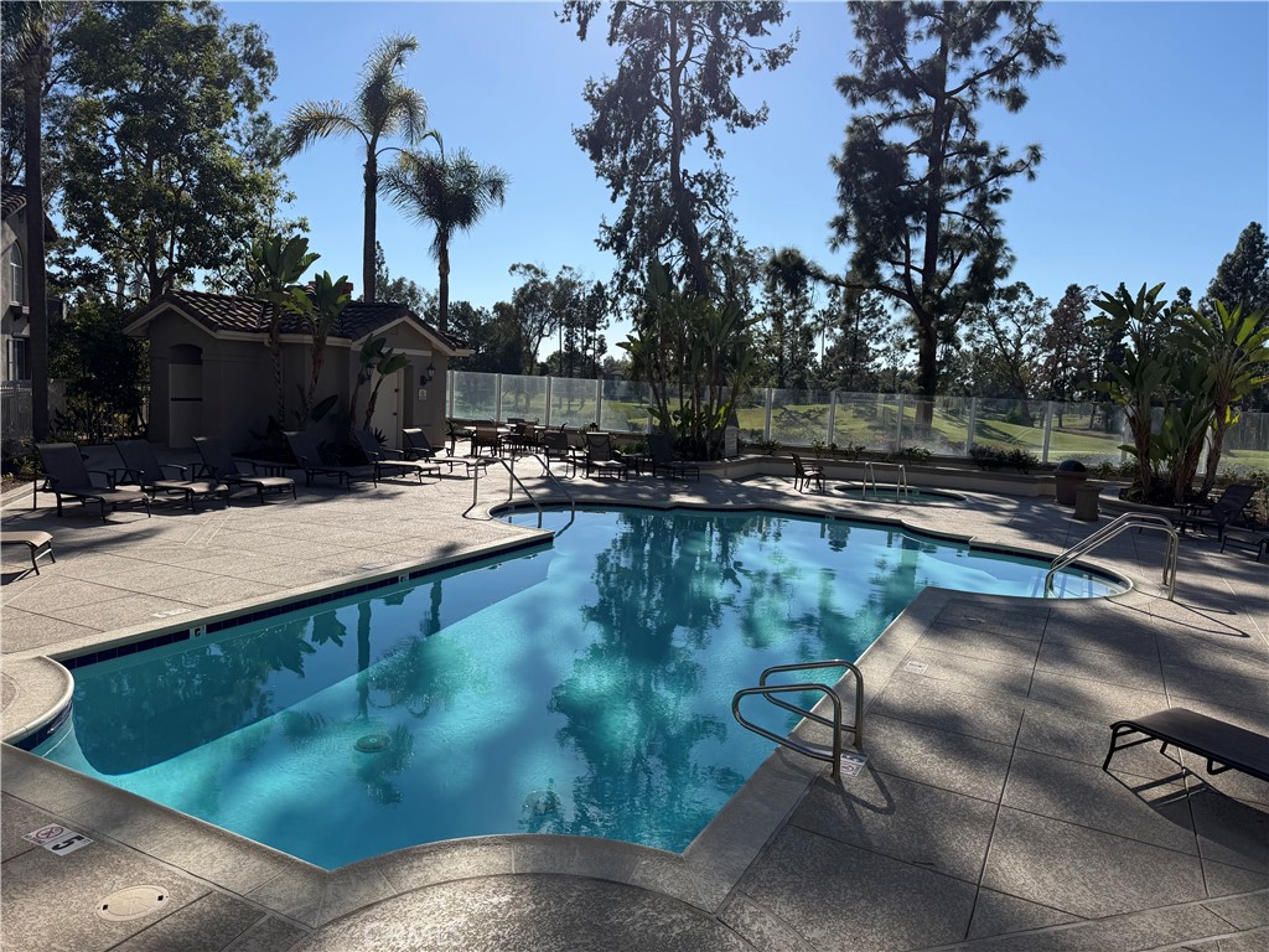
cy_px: 476
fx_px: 880
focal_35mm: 24
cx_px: 634
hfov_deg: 71.6
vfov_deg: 56.8
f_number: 1.78
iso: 80
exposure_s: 1/7353
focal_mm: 6.76
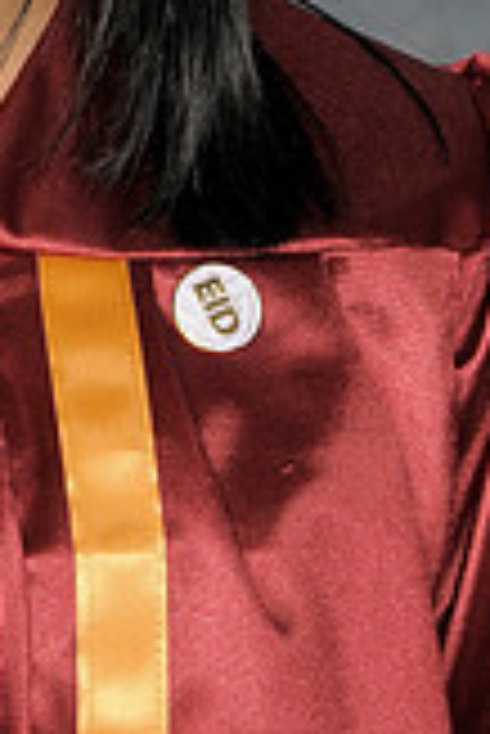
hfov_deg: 2.5
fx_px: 11383
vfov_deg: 3.7
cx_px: -160
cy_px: -338
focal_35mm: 559
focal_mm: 105
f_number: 7.1
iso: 200
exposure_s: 1/200
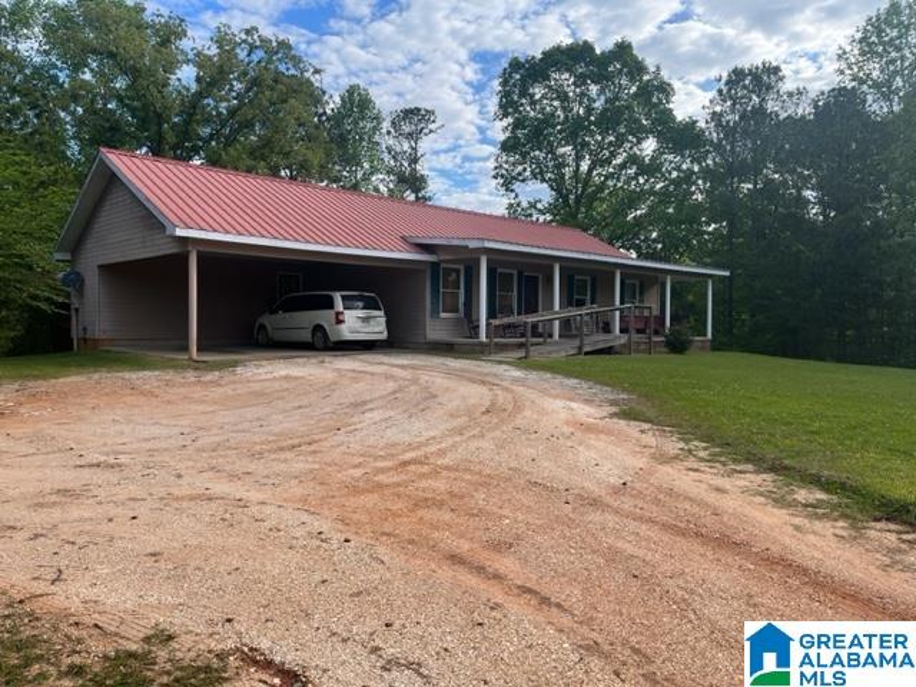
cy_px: 344
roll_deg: -0.9
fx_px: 688
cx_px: 458
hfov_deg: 67.3
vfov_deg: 53.1
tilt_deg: -2.8
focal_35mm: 26
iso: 50
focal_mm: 5.1
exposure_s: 1/1339
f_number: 1.6
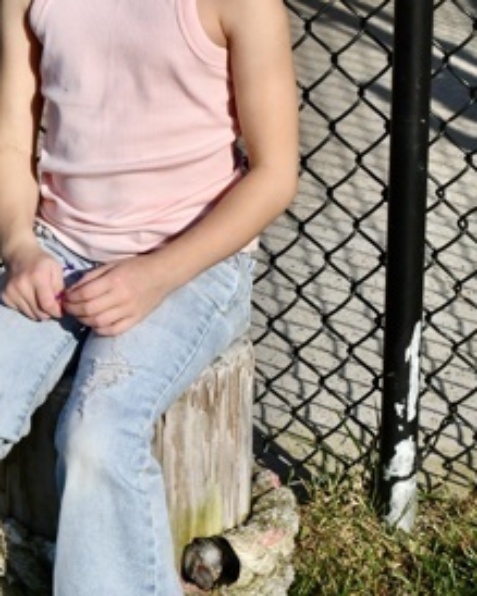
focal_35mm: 148
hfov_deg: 10.4
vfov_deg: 13.0
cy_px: 254
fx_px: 2613
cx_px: 224
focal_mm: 48
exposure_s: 1/1250
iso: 1000
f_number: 18
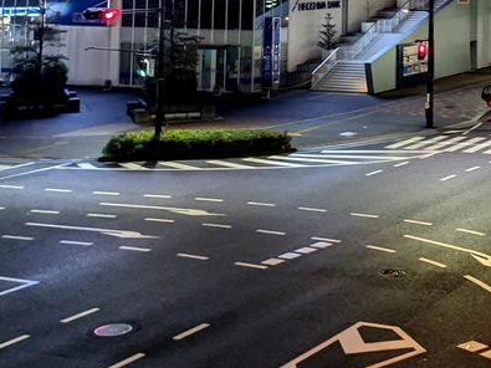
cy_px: -136
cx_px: 485
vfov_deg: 17.3
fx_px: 1120
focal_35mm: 79
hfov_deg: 23.7
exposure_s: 1/10
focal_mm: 4.77
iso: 368
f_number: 1.75
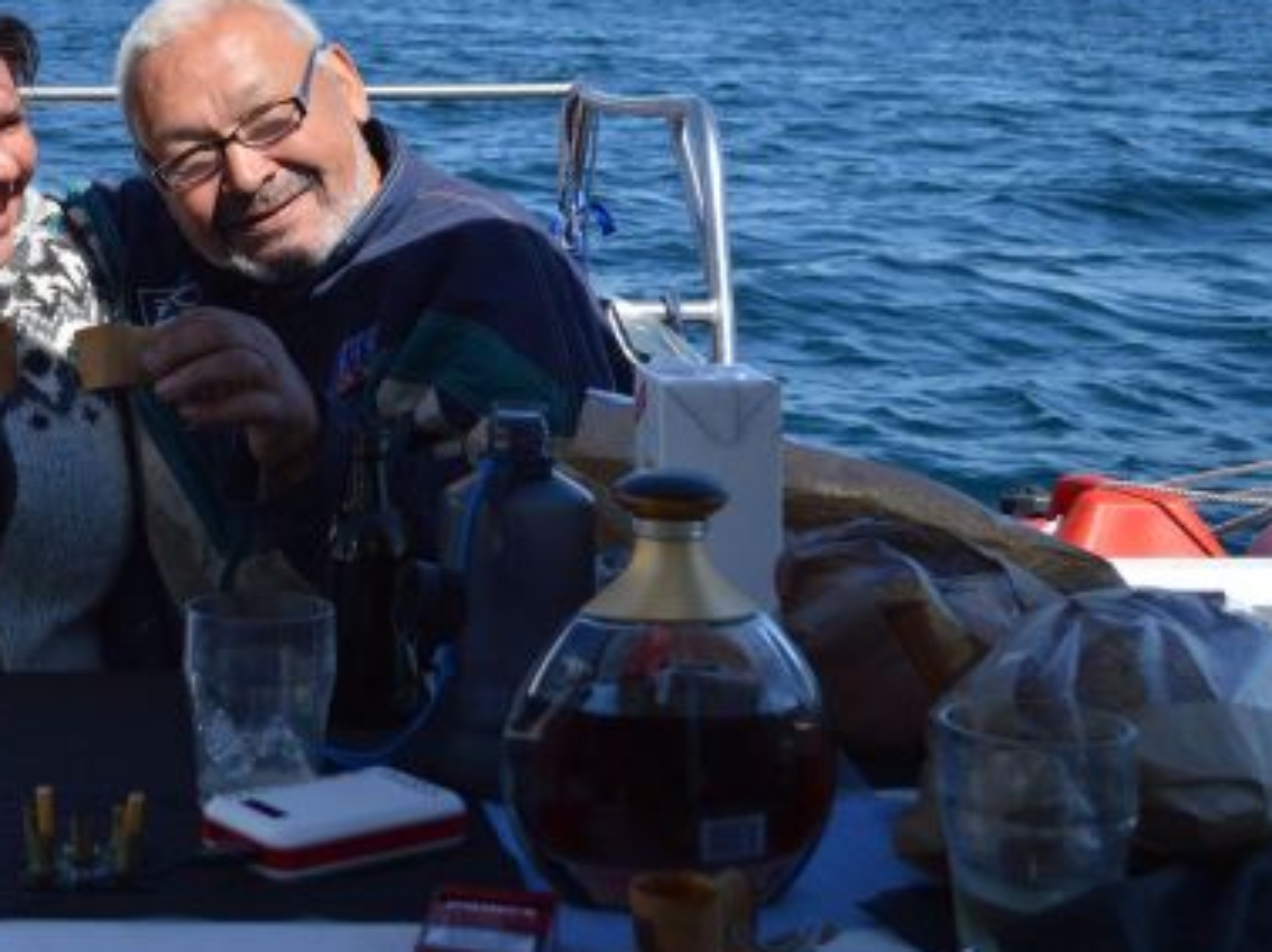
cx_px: 121
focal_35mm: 61
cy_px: 118
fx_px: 2240
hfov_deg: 30.3
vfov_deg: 23.4
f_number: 3.8
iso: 200
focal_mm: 20
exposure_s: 1/2000
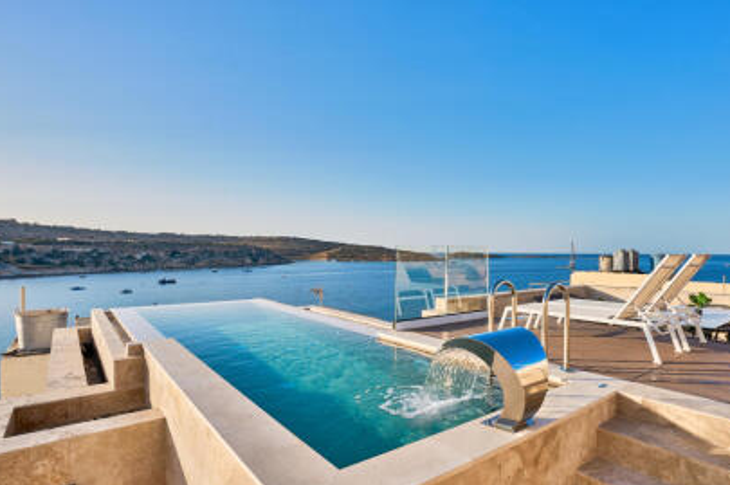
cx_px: 407
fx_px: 405
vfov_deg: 61.8
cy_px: 257
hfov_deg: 83.7
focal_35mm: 20
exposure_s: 1/40
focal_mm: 17
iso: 100
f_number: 11
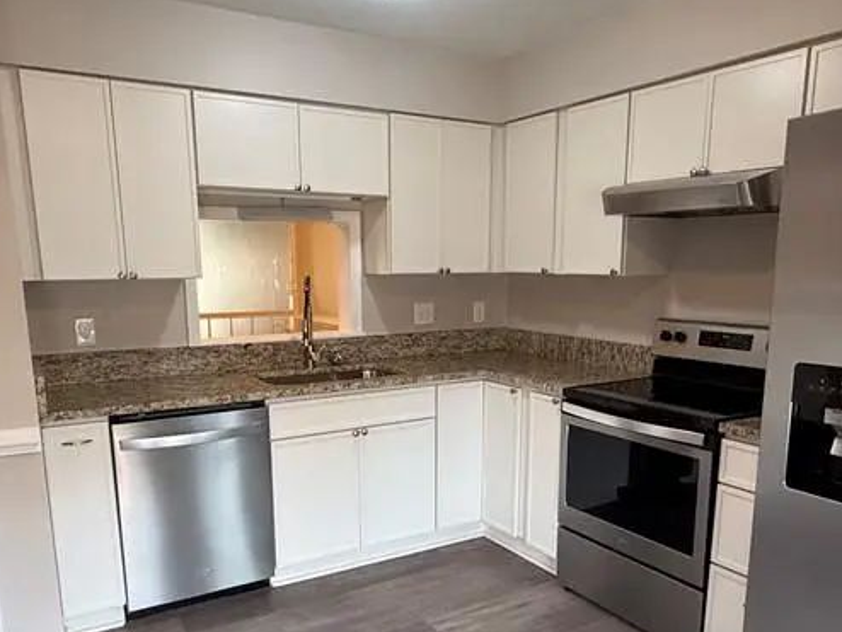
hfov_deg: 61.6
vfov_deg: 47.7
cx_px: 436
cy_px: 402
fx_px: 706
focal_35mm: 29
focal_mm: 2.22
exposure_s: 1/120
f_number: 2.2
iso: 250
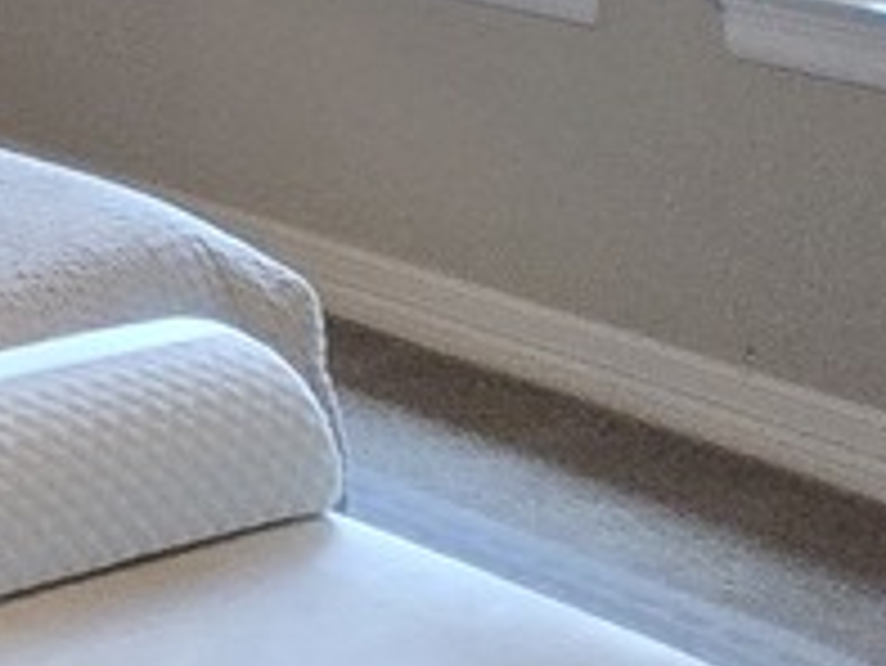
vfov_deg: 13.5
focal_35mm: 95
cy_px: -634
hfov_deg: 12.8
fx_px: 2433
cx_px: -1493
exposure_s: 1/60
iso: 160
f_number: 2.2
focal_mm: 1.7
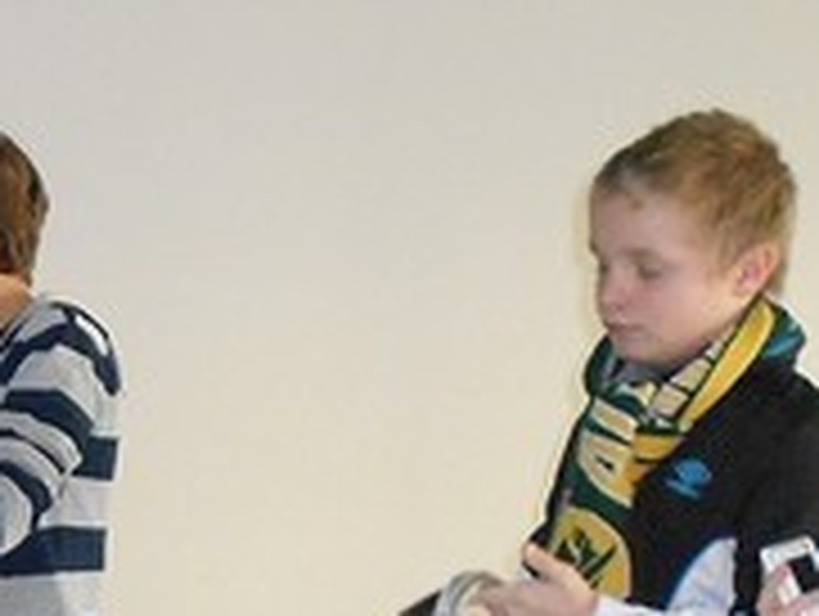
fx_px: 2701
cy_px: 679
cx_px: -346
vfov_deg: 12.8
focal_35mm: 114
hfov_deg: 16.0
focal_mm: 4.6
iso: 400
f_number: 3.2
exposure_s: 1/25
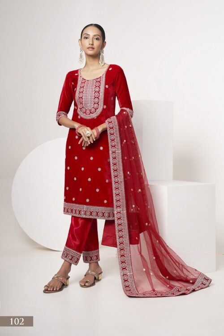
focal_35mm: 56
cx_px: 112
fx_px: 523
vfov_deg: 35.6
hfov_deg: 24.2
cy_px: 168
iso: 160
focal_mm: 56
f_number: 4.5
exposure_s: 1/160
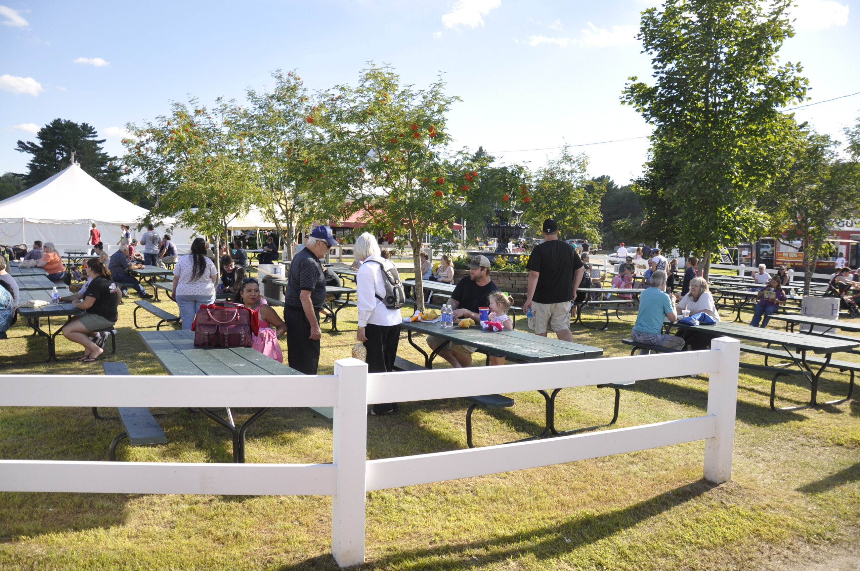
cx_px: 430
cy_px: 286
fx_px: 644
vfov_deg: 47.8
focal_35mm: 27
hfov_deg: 67.4
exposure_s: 1/1250
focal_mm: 18
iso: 400
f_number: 5
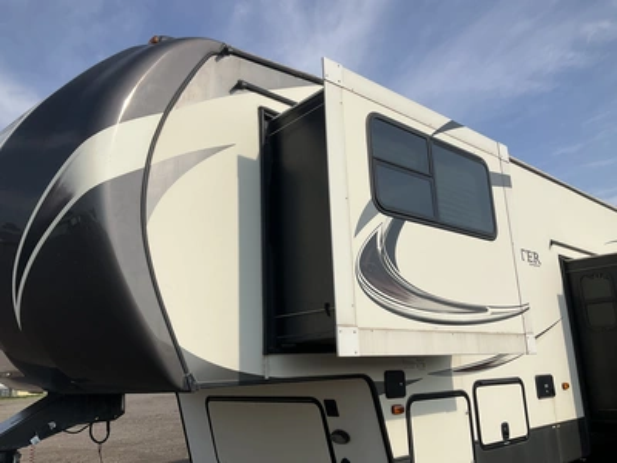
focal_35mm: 29
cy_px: 232
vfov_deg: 48.2
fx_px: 517
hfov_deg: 61.7
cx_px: 308
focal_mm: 3
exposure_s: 1/2667
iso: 25
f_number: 1.8
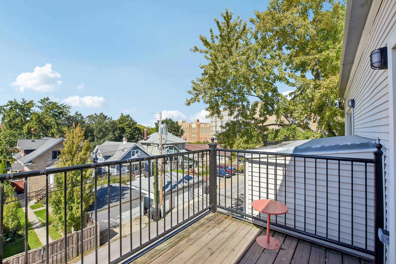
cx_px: 198
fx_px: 165
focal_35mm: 15
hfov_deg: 100.4
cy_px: 132
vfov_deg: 77.3
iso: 400
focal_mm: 10
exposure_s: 1/1250
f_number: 8
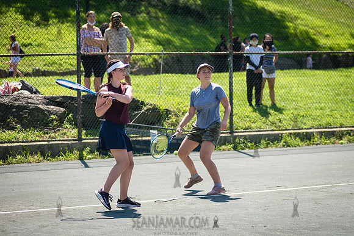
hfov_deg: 17.3
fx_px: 1160
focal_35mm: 118
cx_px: 209
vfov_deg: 11.6
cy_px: 103
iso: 125
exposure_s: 1/1000
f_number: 4
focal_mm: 100
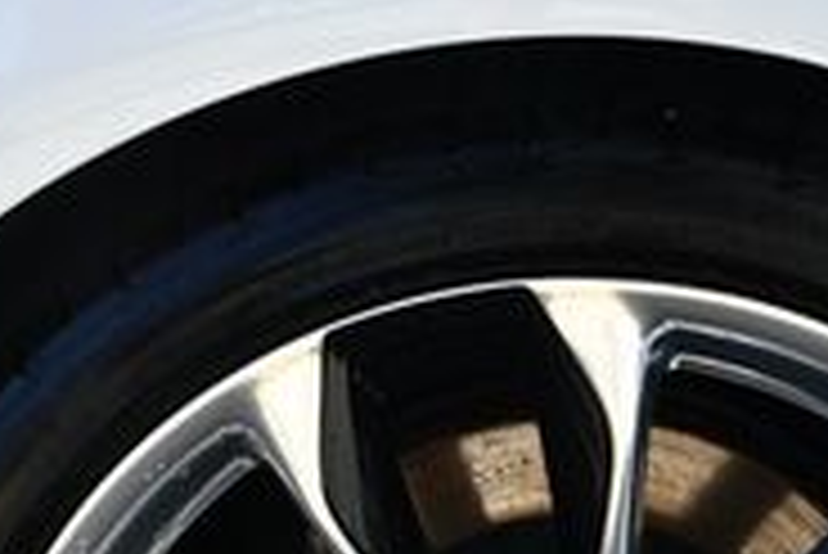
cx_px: 508
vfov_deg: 10.6
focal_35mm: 125
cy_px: 815
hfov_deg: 16.4
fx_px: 2877
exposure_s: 1/250
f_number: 6.3
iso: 200
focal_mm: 18
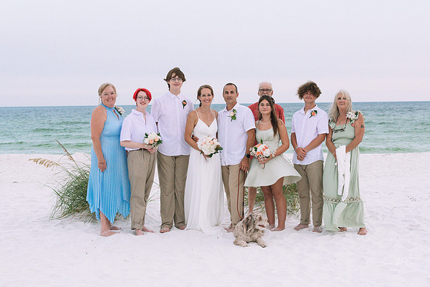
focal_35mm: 70
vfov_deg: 19.5
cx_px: 215
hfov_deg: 28.8
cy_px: 144
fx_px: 836
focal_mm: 70
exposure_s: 1/2000
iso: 2500
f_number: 7.1
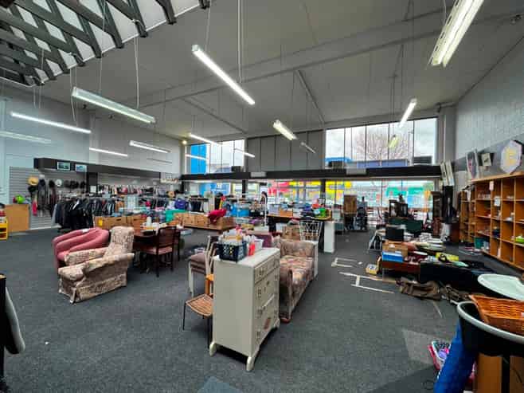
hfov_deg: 102.1
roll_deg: -1.2
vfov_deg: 85.6
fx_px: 212
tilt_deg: +1.1
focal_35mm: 14
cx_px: 262
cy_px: 196
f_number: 2.2
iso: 50
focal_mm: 2.22
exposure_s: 1/100
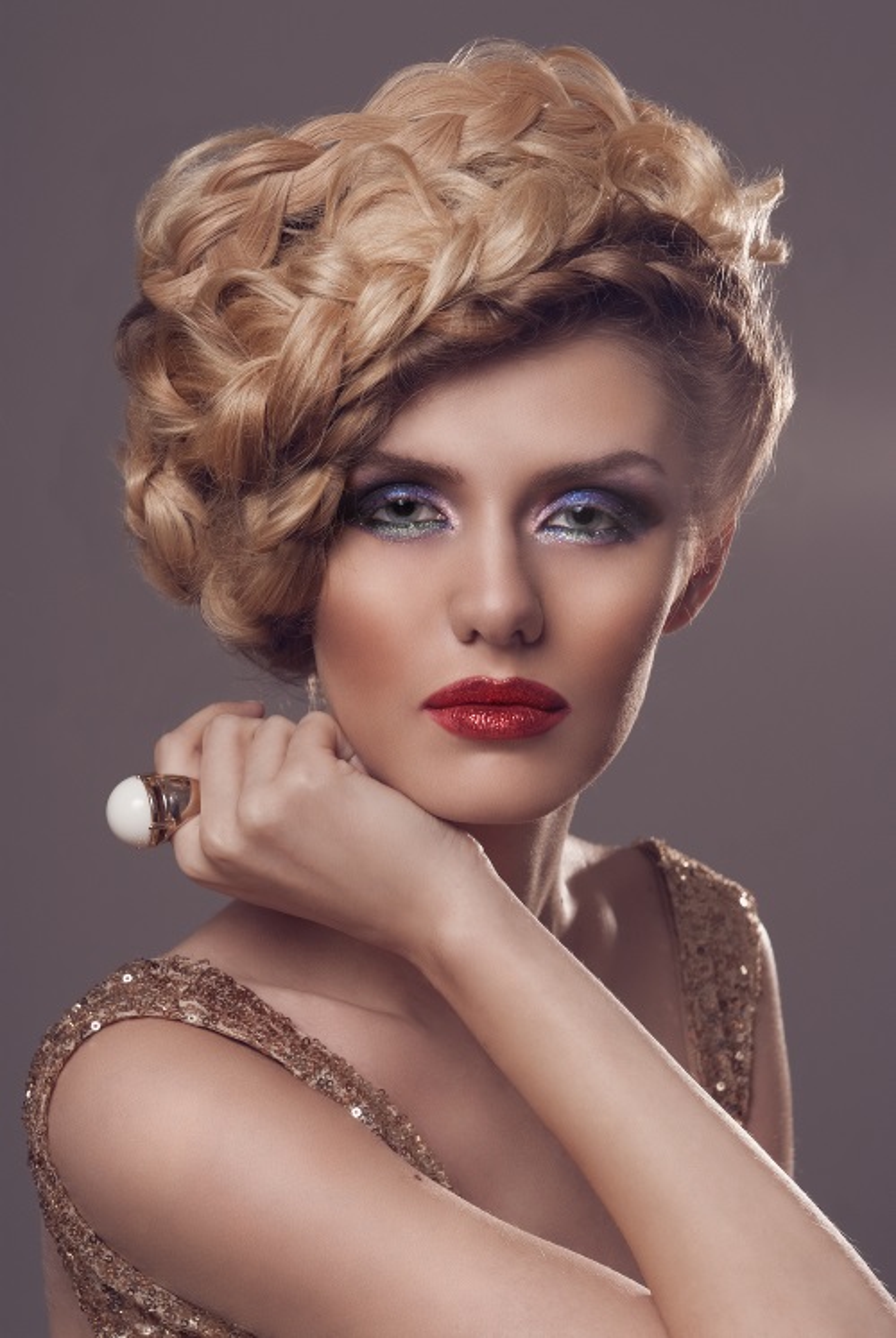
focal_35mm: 105
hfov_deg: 13.1
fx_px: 3909
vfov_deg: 19.4
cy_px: 669
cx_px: 448
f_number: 8
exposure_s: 1/250
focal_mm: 70
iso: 160
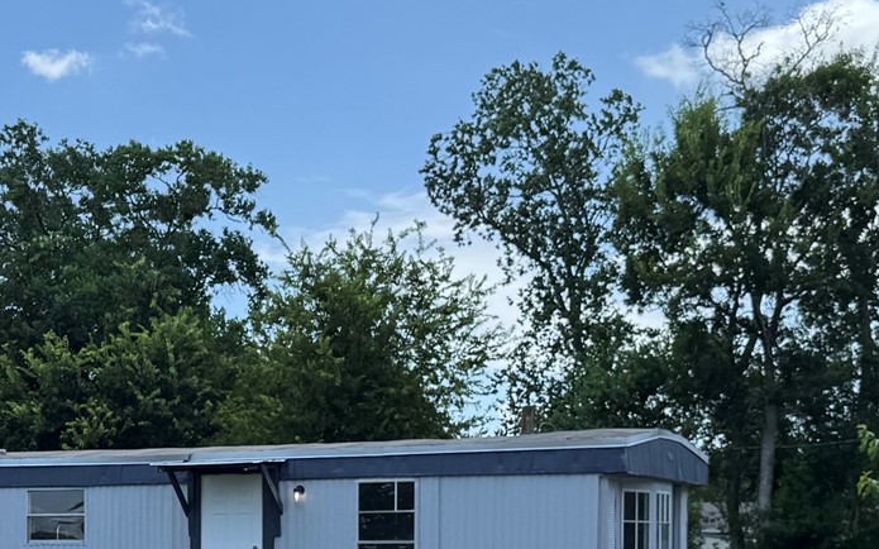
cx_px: 182
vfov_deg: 16.7
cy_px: 630
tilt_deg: -2.0
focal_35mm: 75
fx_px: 1796
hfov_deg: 27.0
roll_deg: -0.2
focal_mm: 6.76
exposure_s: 1/3247
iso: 80
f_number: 1.78
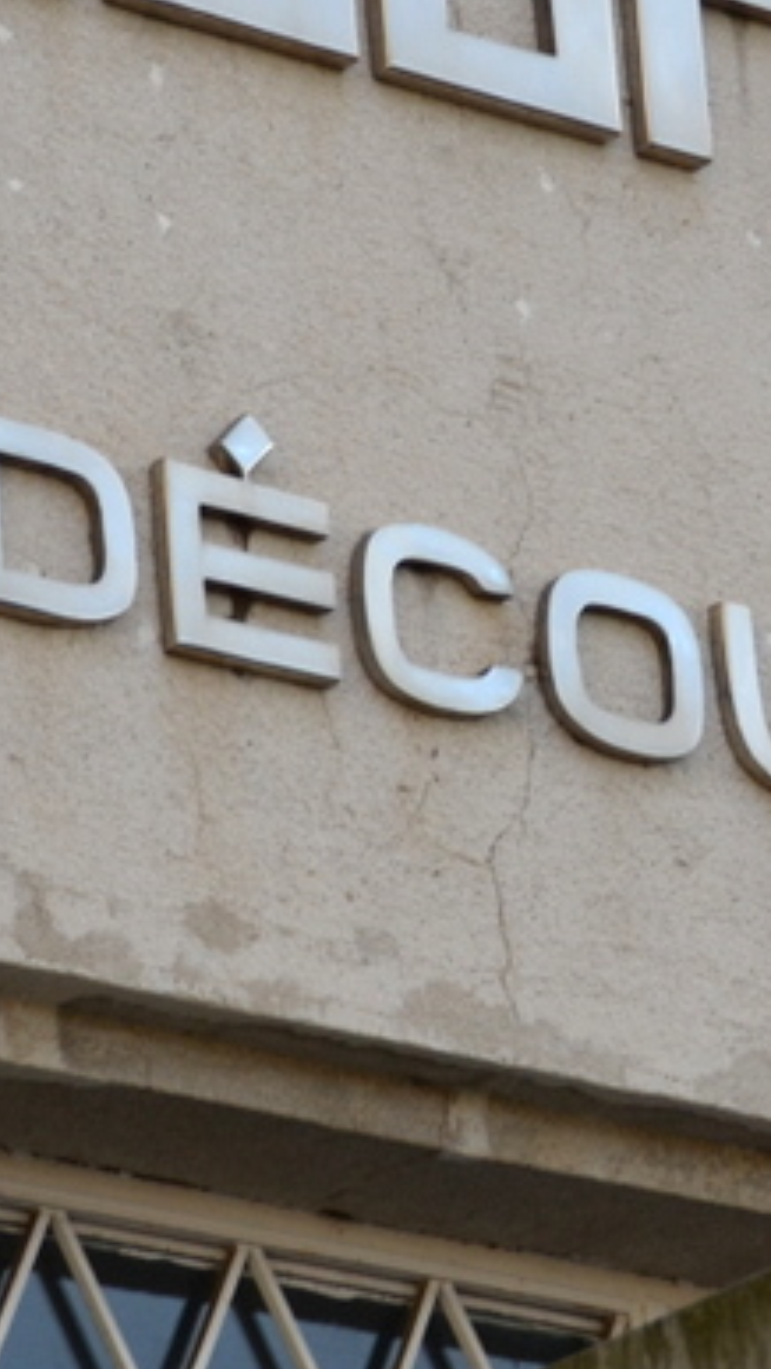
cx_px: 693
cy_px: 405
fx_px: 11305
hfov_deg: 3.9
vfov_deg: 6.9
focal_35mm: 311
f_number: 5.6
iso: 280
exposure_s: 1/125
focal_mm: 75
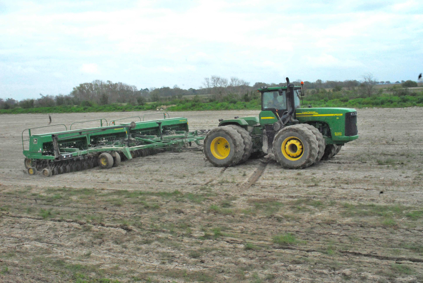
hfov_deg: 46.3
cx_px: 212
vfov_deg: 32.0
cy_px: 142
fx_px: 494
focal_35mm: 42
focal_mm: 28
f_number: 22
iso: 500
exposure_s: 1/160
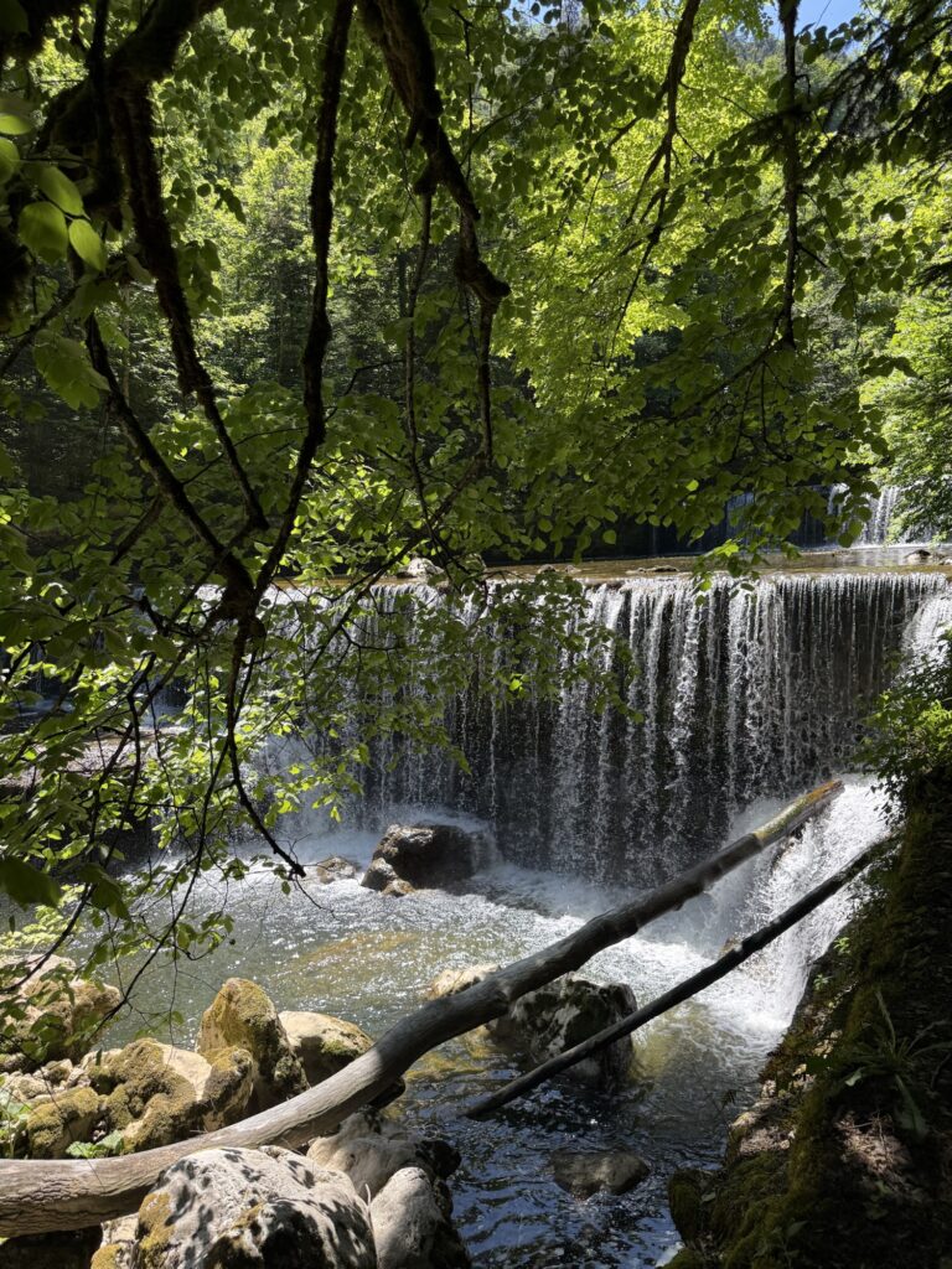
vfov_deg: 71.6
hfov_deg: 56.8
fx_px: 880
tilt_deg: -5.3
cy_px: 634
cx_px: 476
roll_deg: +1.7
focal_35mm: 24
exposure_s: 1/1046
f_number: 1.78
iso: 100
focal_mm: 6.76
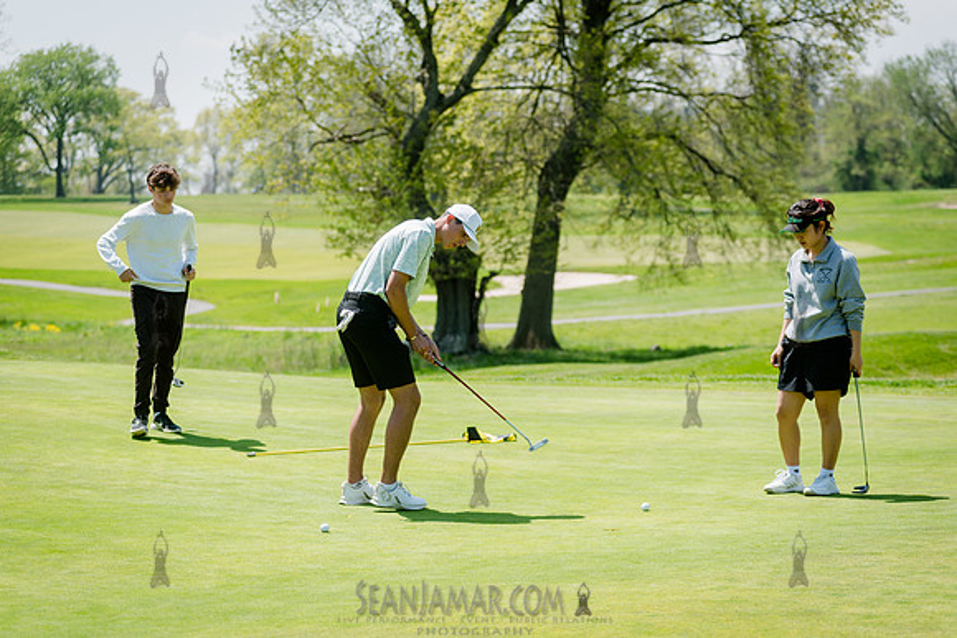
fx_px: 2659
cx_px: 478
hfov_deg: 20.4
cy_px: 319
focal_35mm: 100
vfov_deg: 13.7
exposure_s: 1/800
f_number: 3.5
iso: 100
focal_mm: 100
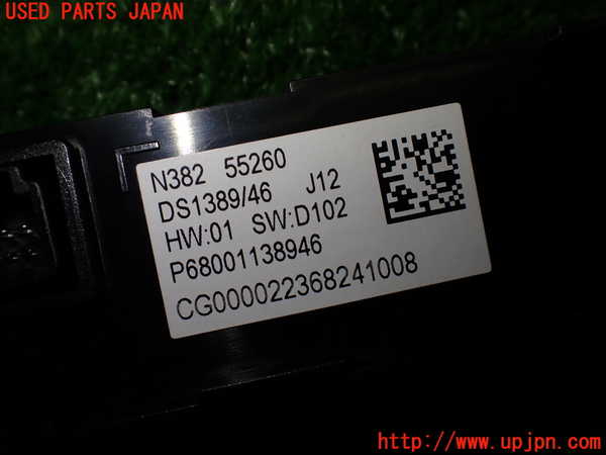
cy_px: 228
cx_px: 303
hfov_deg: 60.0
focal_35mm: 30
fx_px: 525
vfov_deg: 46.8
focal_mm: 5.4
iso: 100
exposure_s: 1/160
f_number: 3.2
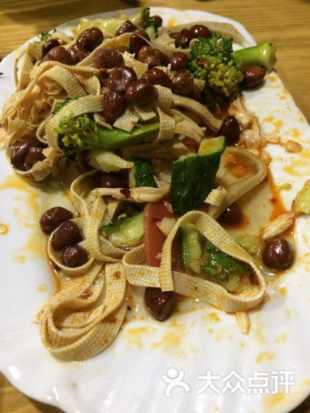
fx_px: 346
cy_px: 206
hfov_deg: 48.2
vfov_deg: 61.7
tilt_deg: -56.7
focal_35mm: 29
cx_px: 155
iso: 400
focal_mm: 4.15
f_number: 2.2
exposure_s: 1/17
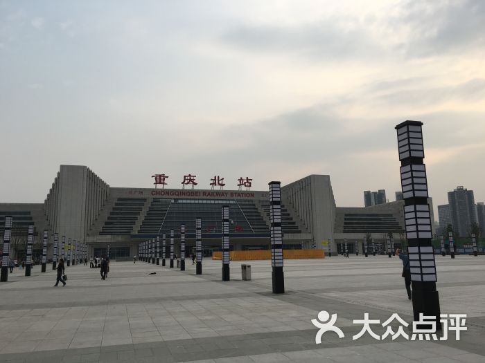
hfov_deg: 61.7
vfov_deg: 48.2
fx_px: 406
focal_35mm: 29
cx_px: 242
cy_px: 182
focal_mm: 4.15
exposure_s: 1/1304
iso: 25
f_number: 2.2
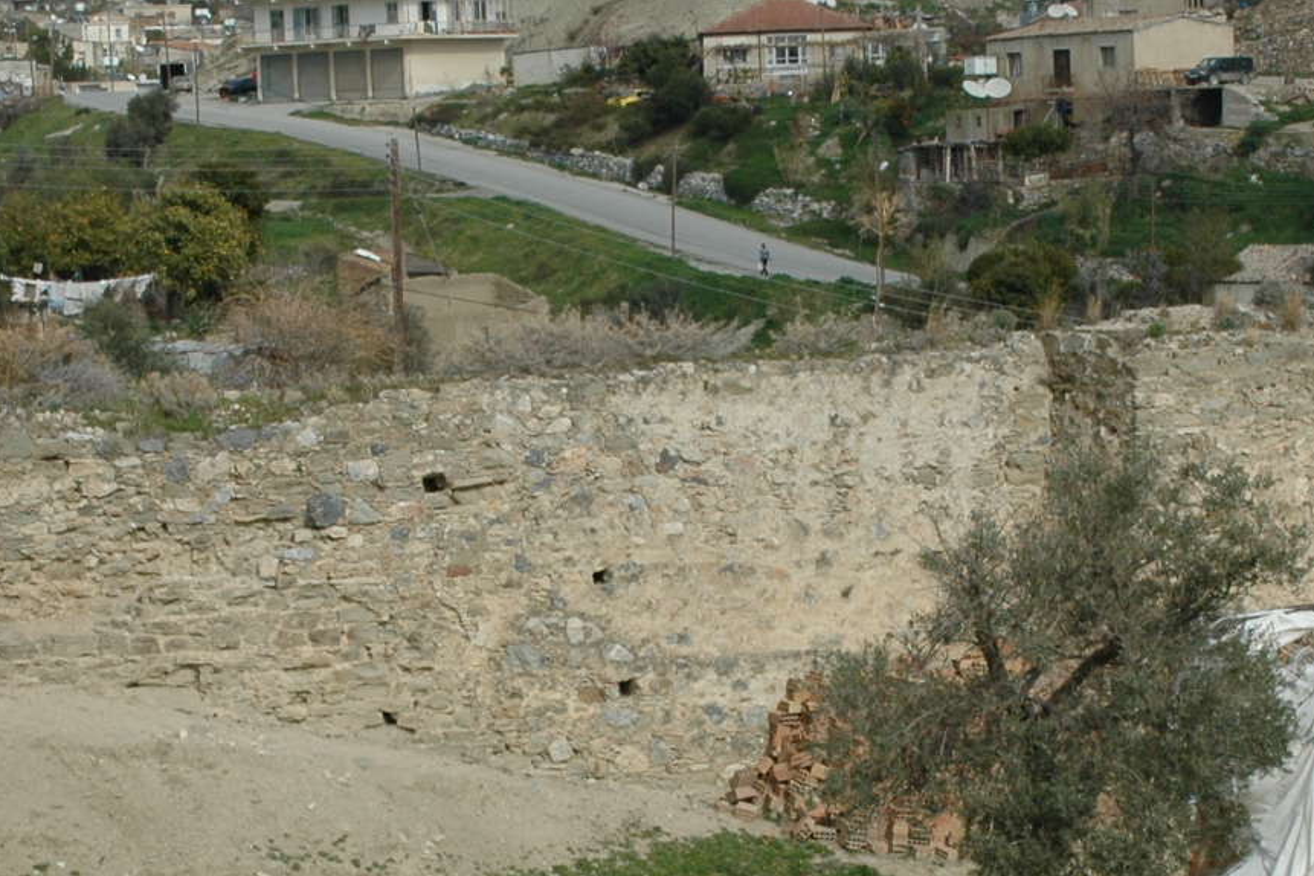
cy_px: 694
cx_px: 604
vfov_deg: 12.9
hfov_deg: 19.4
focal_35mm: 105
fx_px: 3843
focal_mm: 27
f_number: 10
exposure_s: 1/400
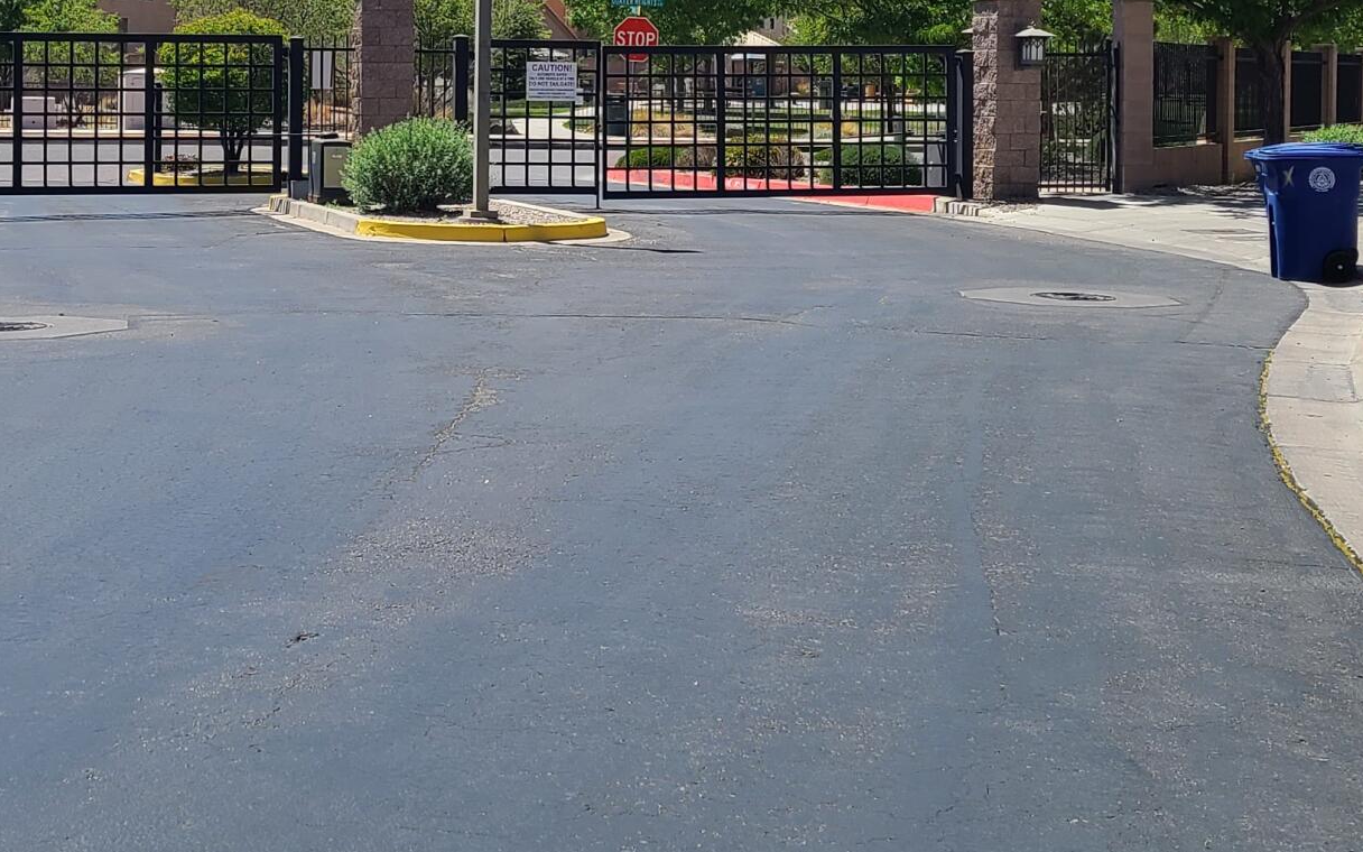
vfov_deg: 18.8
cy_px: 58
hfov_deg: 30.0
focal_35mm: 68
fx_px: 2526
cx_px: 457
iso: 40
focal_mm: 5.4
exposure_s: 1/2679
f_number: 1.8
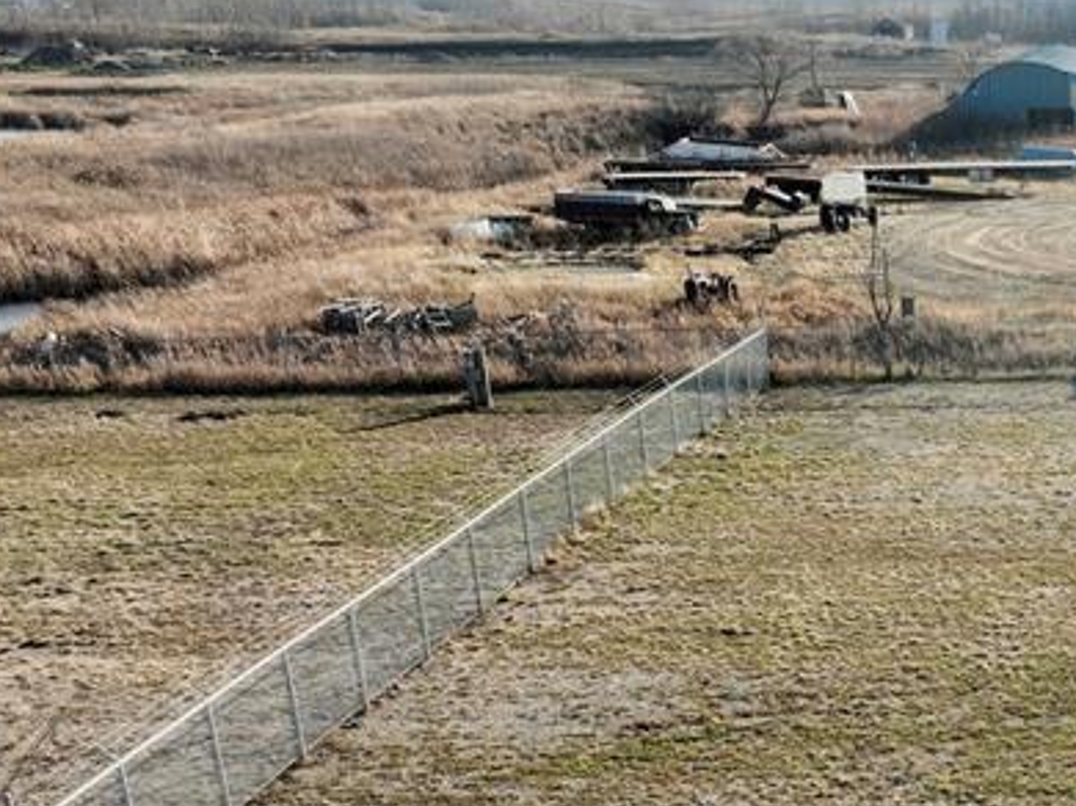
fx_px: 1957
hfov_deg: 27.9
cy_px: 845
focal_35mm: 63
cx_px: 1200
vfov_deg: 22.2
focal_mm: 12.29
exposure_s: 1/4000
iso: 400
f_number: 2.8
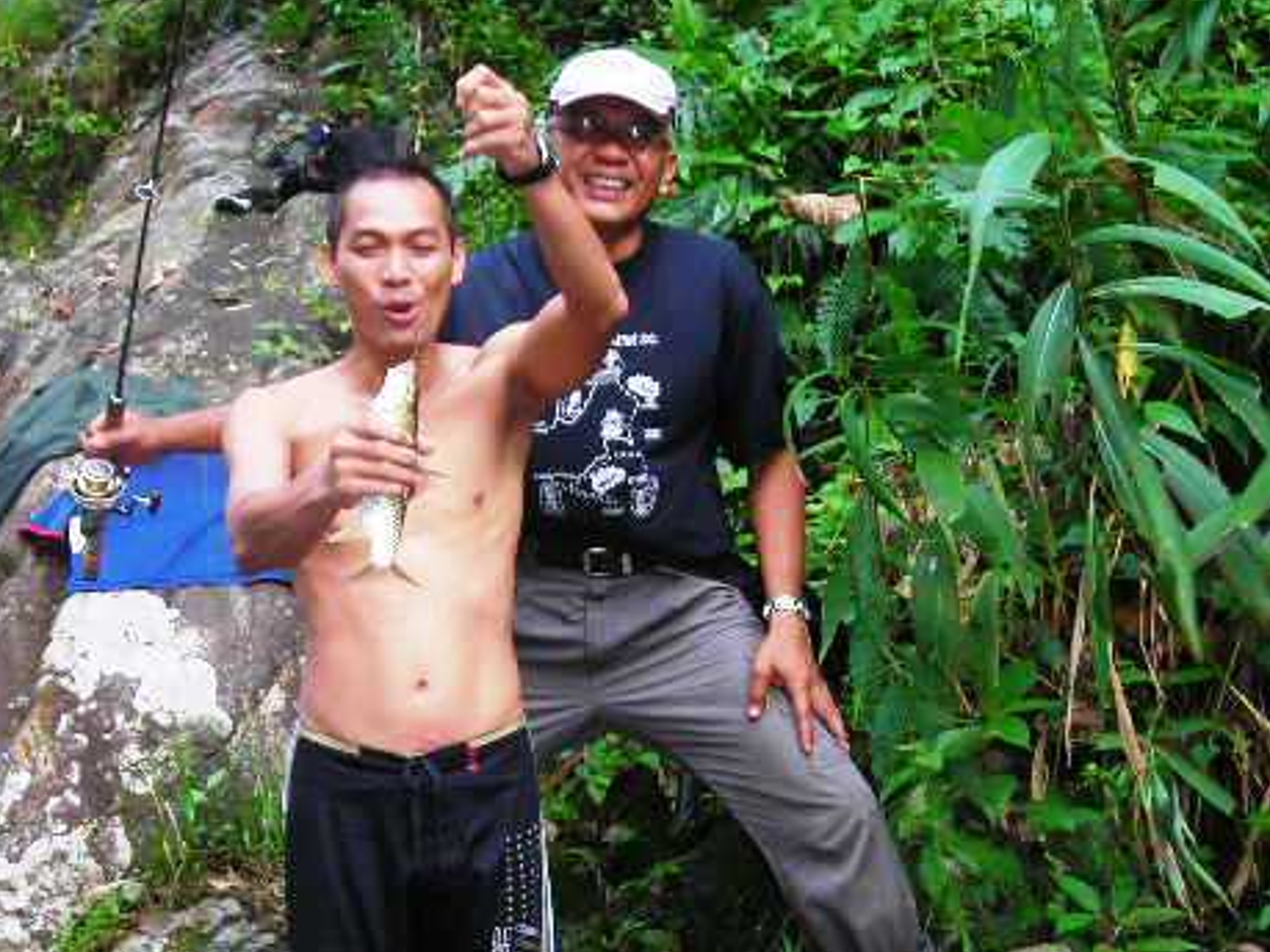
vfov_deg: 27.4
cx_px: 606
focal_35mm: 53
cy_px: 598
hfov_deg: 36.2
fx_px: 1944
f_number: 3.2
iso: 57
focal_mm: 6.3
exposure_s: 1/30
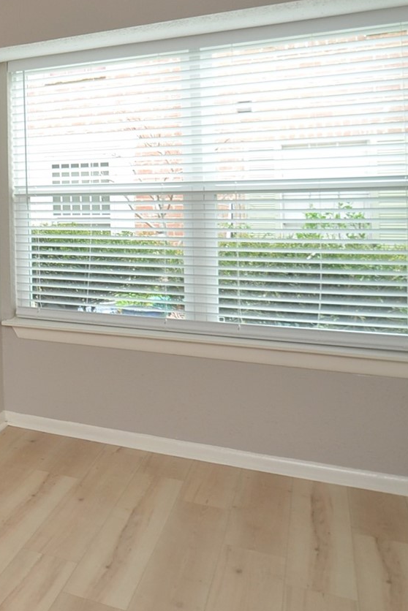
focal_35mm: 39
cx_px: -278
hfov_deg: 23.2
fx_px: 662
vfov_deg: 49.1
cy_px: 229
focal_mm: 10
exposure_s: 1/60
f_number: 5.6
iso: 320
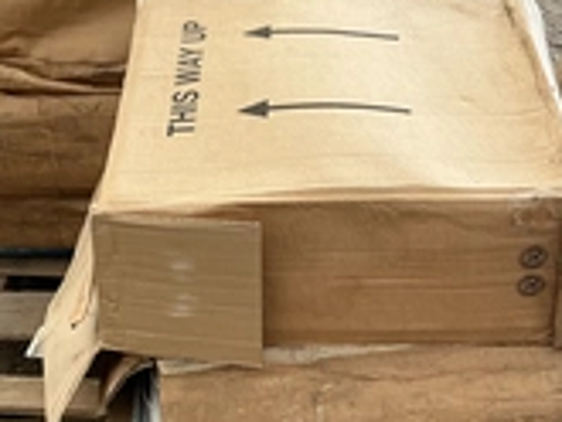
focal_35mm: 68
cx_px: 262
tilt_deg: -33.6
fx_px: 1105
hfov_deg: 28.5
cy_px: 242
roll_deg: +1.6
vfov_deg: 21.6
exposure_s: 1/122
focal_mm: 3
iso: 40
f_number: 1.8
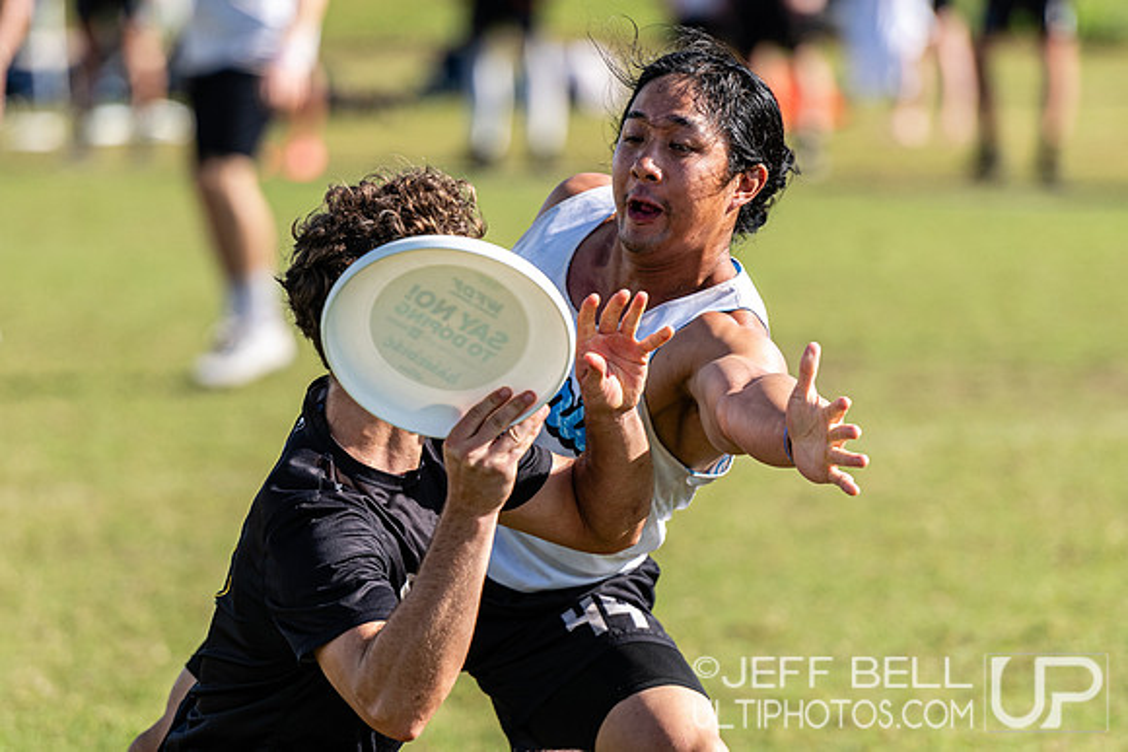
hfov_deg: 6.2
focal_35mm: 333
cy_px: 340
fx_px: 10451
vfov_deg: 4.1
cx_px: 513
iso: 250
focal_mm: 200
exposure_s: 1/2500
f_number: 3.2
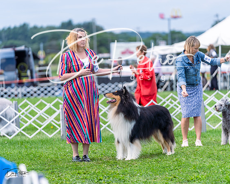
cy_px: 92
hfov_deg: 12.4
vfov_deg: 9.9
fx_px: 1058
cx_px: 115
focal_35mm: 155
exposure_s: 1/1000
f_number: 2.8
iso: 100
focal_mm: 138
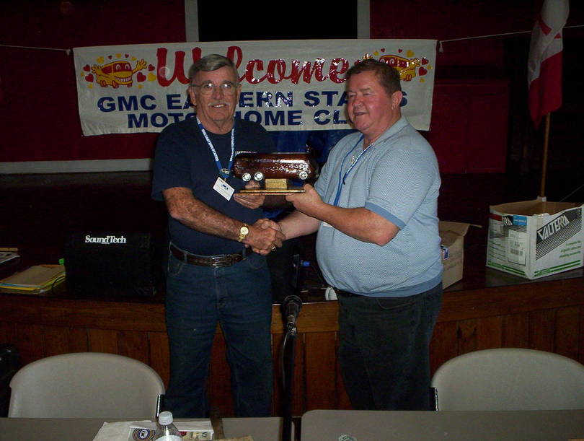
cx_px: 292
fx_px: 642
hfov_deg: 48.9
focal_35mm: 38
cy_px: 220
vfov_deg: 37.8
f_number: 4.5
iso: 140
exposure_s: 1/60
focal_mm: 4.99
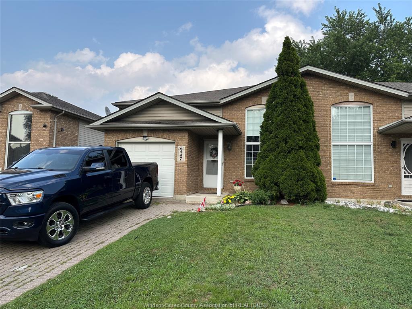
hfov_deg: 71.6
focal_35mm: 24
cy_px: 154
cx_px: 206
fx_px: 286
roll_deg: -1.1
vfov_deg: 56.8
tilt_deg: +4.7
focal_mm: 6.86
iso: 80
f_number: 1.78
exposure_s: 1/2155
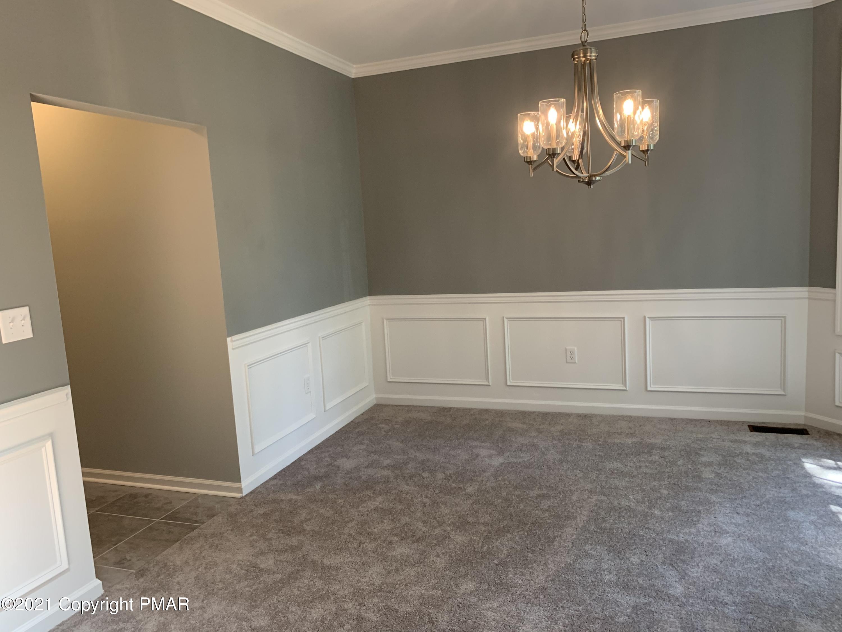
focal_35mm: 26
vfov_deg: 53.1
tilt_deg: -7.5
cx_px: 421
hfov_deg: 67.3
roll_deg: +3.7
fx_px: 632
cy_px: 316
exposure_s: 1/73
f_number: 1.8
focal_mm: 4.25
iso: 100
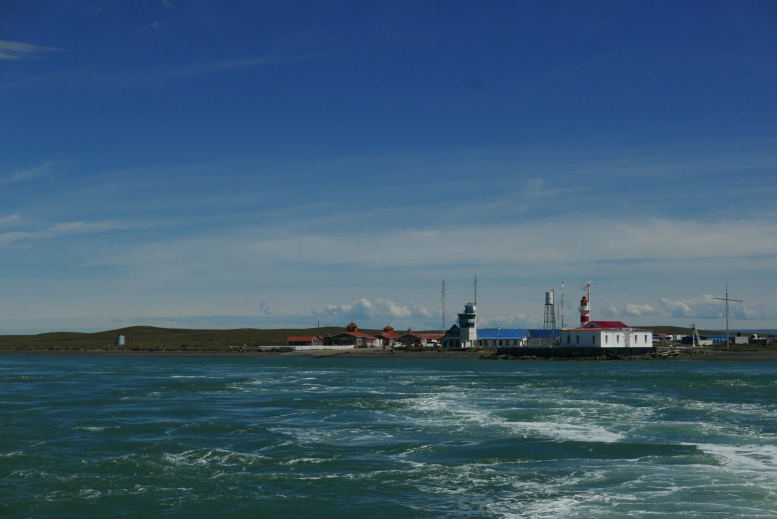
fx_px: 1447
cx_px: 388
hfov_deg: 30.1
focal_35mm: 67
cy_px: 260
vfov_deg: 20.3
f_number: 5.6
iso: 200
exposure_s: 1/3200
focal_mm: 30.4
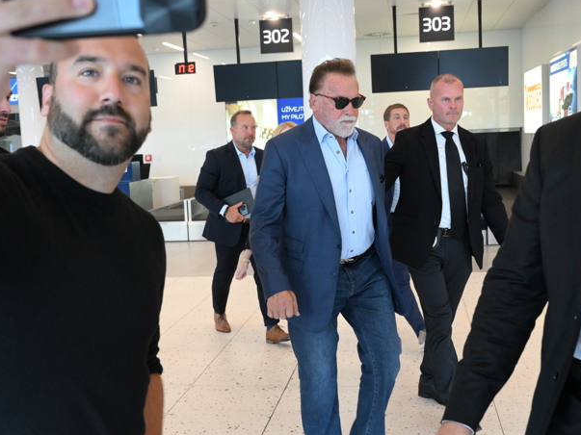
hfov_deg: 43.0
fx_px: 738
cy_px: 218
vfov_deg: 32.9
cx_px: 296
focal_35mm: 44
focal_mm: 27
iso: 4000
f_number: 4.5
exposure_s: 1/320
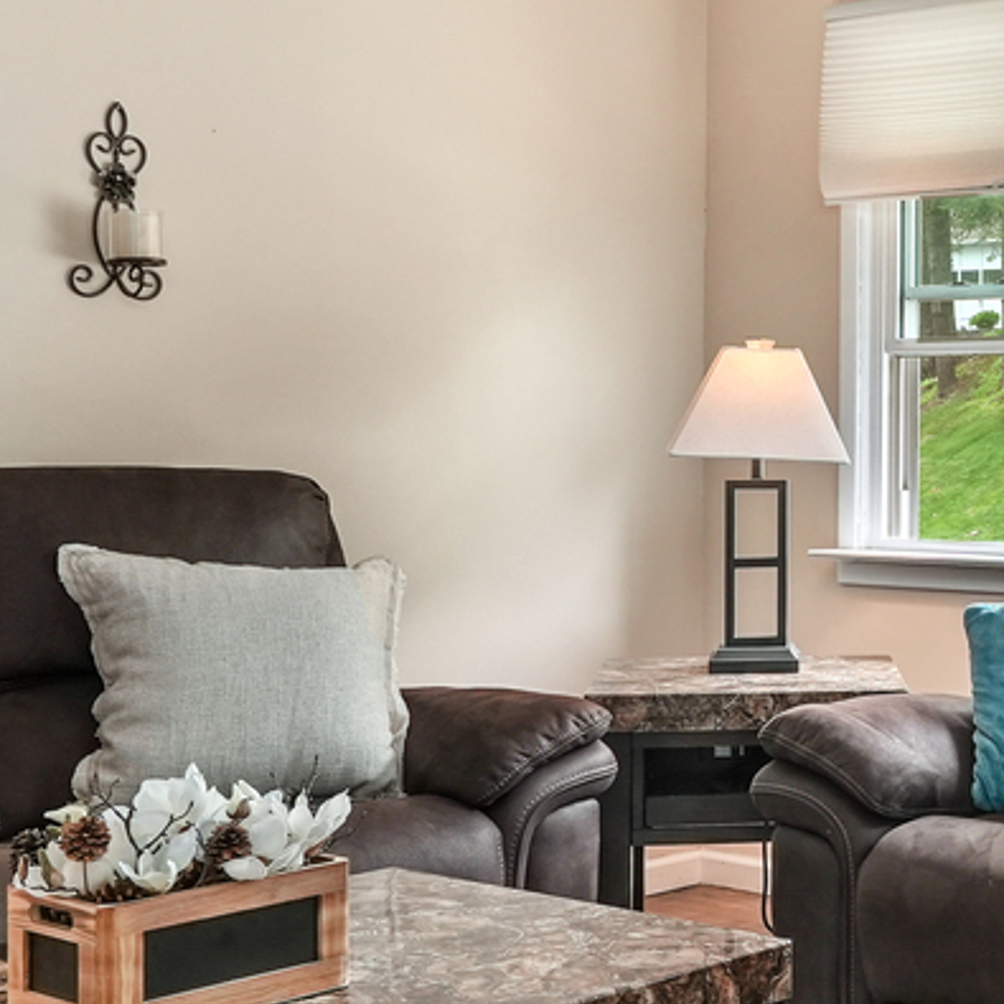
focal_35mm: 62
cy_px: 567
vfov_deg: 27.7
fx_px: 2034
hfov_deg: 24.8
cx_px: 1235
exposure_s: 1.3
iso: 400
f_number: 8
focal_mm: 16
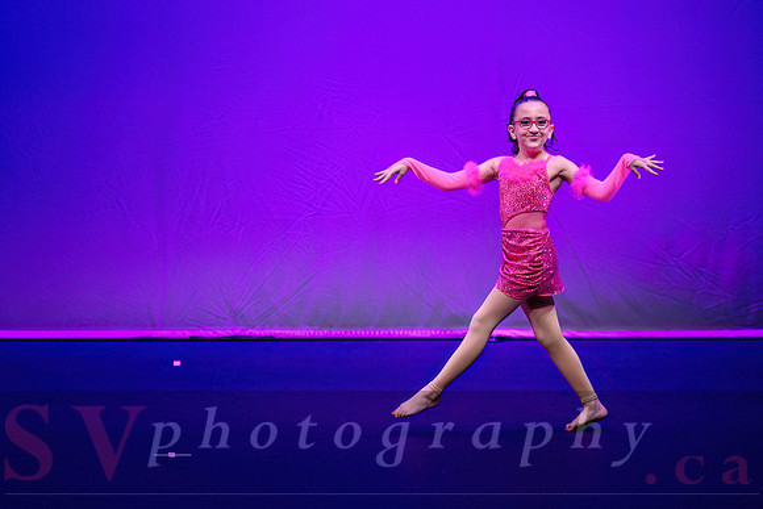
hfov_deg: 8.2
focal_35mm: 251
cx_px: 285
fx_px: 5321
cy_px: 214
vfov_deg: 5.5
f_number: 2.8
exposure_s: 1/800
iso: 1600
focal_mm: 160
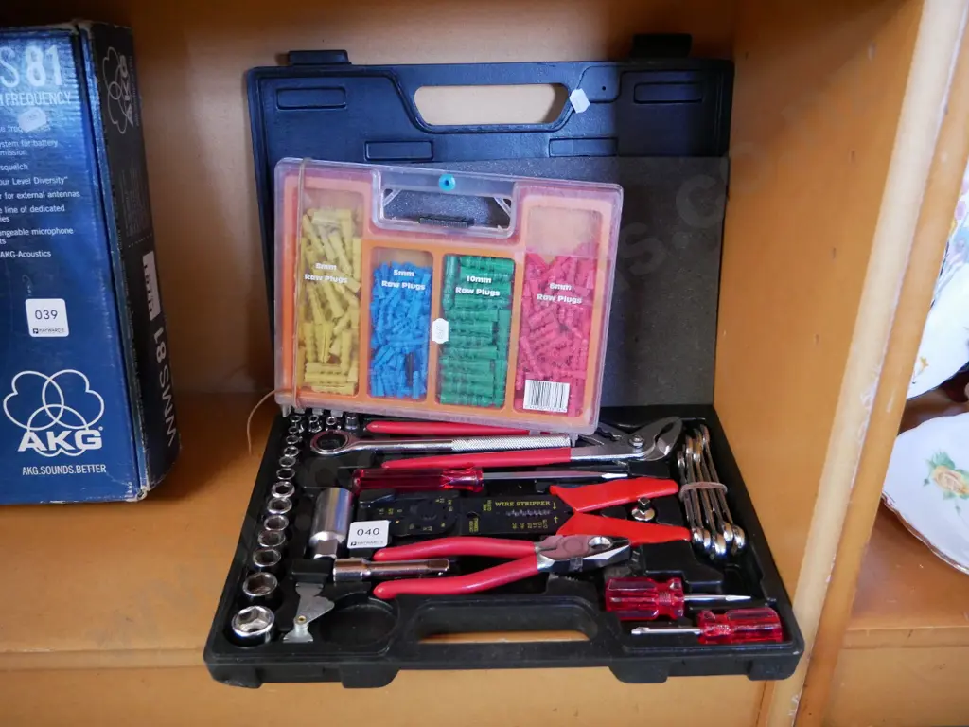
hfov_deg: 54.0
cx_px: 484
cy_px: 364
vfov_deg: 41.8
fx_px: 952
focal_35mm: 34
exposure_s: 1/40
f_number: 4
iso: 3200
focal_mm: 17
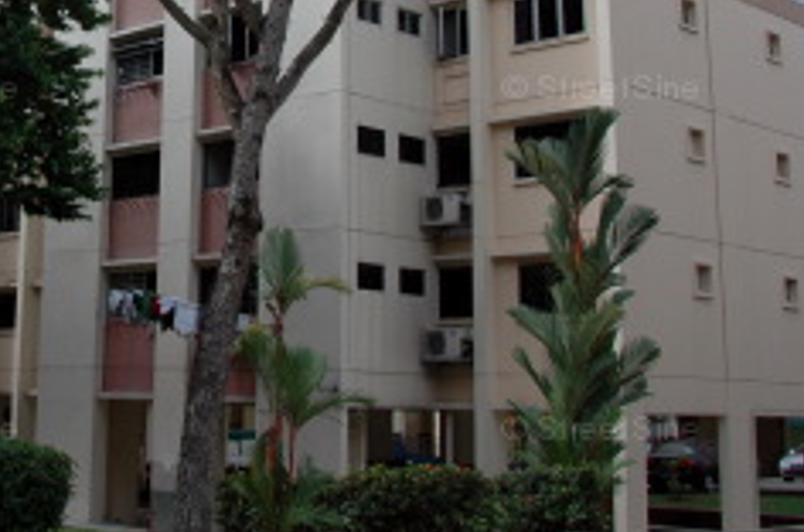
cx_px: 75
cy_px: 12
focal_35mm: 63
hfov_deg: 30.5
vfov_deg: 20.8
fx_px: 1403
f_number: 5.6
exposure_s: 1/500
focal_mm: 18
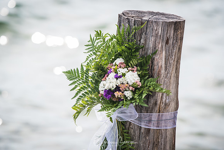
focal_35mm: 300
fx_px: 1867
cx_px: 112
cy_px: 75
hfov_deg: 6.9
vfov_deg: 4.6
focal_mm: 200
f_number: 4
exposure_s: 1/500
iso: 200
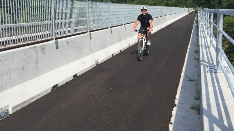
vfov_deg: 29.2
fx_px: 248
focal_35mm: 40
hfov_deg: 50.4
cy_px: 31
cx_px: 110
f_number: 2.2
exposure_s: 1/2083
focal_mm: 4.15
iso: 32
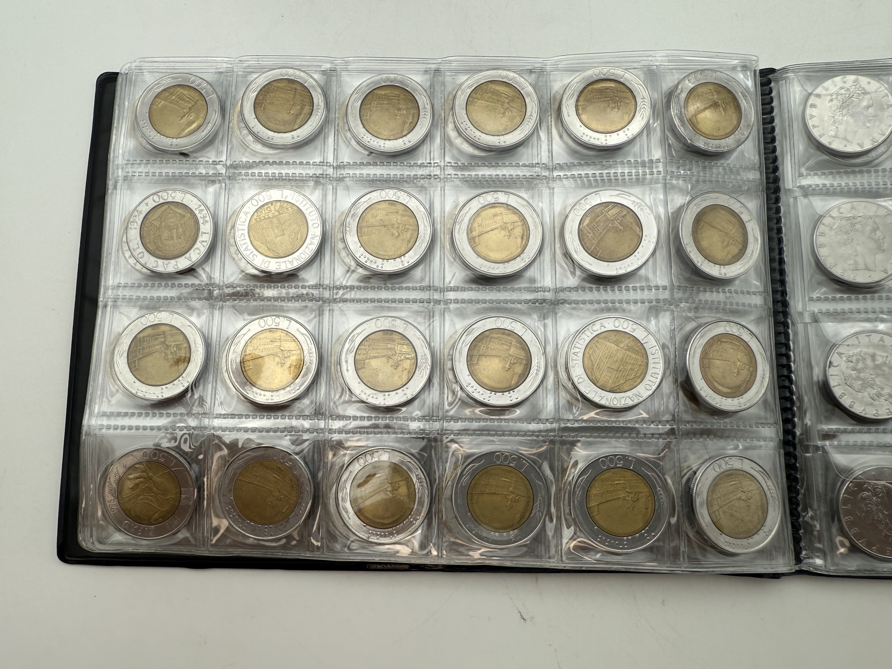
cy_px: 334
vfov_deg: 56.8
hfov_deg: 71.6
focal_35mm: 24
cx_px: 446
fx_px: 618
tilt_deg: -81.7
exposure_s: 1/276
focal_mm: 2.22
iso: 40
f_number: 2.2
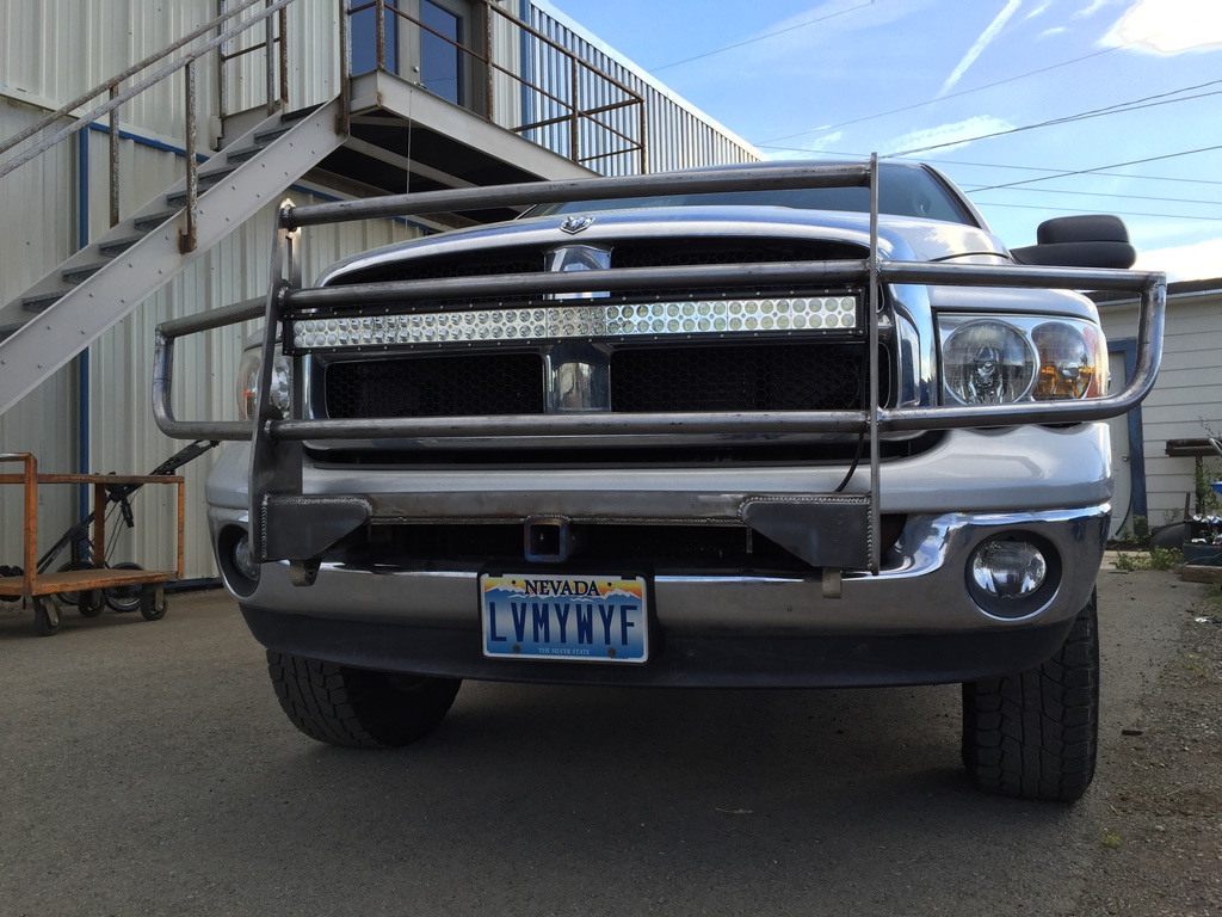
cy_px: 458
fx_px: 1024
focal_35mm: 29
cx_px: 611
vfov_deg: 48.2
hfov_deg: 61.7
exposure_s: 1/682
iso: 32
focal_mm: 4.15
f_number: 2.2
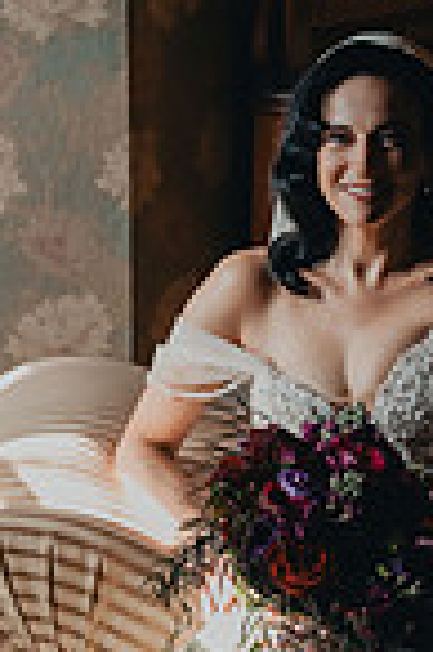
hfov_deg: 9.2
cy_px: 335
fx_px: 2676
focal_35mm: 148
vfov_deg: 13.9
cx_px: 442
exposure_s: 1/640
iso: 1250
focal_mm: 48
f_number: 2.8
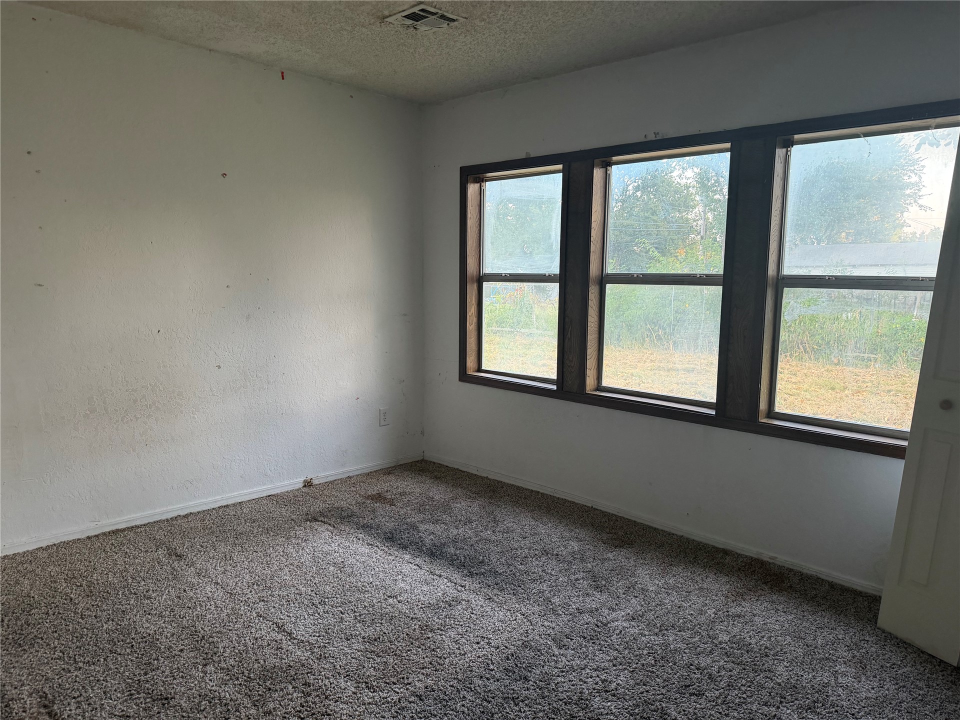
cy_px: 360
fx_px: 666
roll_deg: +0.3
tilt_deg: -7.5
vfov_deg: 56.8
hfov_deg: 71.6
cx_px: 480
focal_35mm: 24
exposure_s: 1/60
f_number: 1.78
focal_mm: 6.76
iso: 250
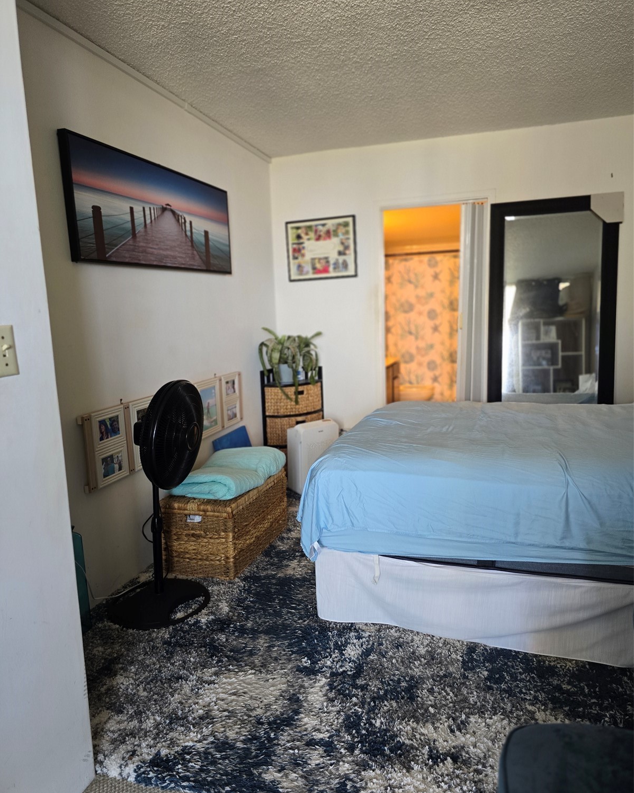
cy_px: 421
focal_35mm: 24
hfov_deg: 58.8
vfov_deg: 70.2
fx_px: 563
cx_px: 317
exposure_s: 1/120
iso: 320
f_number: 1.7
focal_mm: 6.3
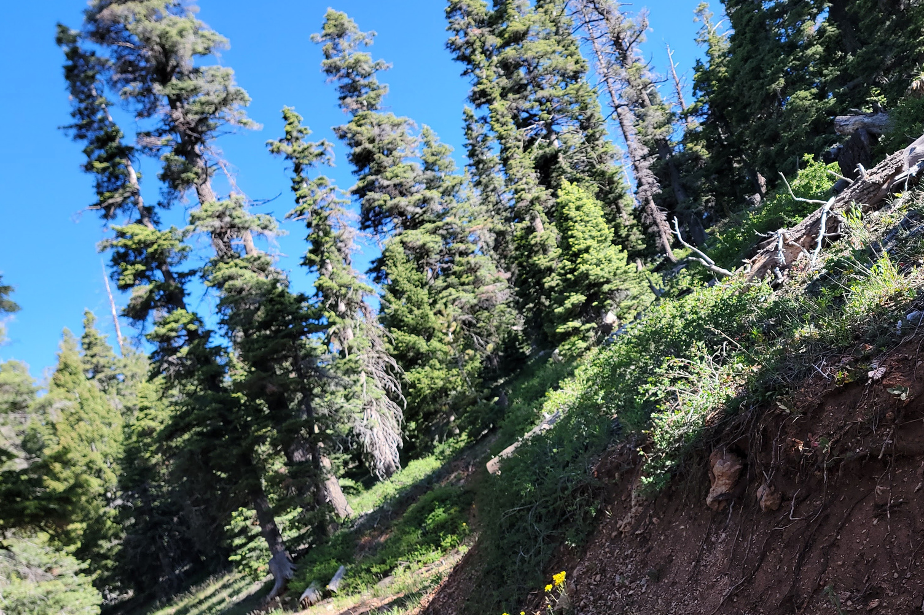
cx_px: 574
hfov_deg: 55.2
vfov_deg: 38.4
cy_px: 414
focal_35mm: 34
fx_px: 872
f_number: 1.8
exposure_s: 1/229
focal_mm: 6.7
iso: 16
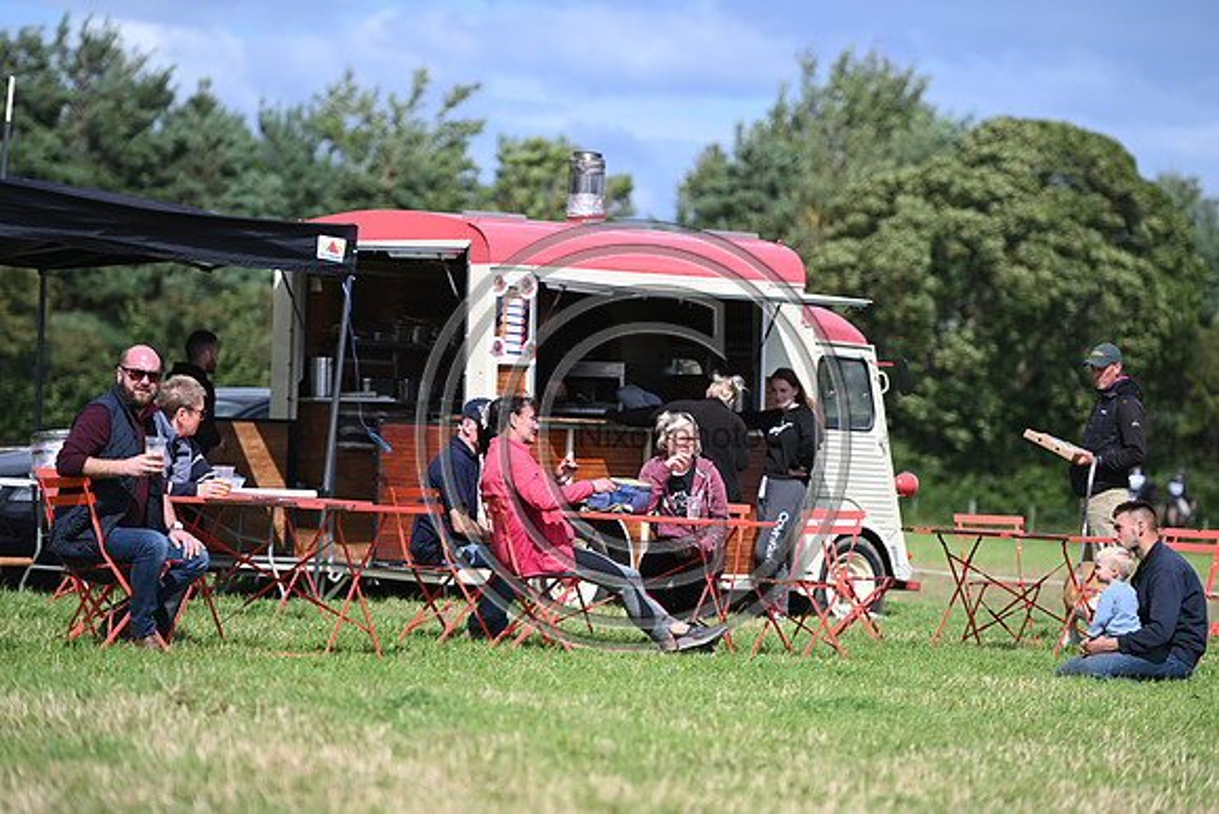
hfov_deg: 12.4
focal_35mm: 165
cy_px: 407
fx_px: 5588
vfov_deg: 8.3
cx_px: 610
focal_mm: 165
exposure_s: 1/1250
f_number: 3.5
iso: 90
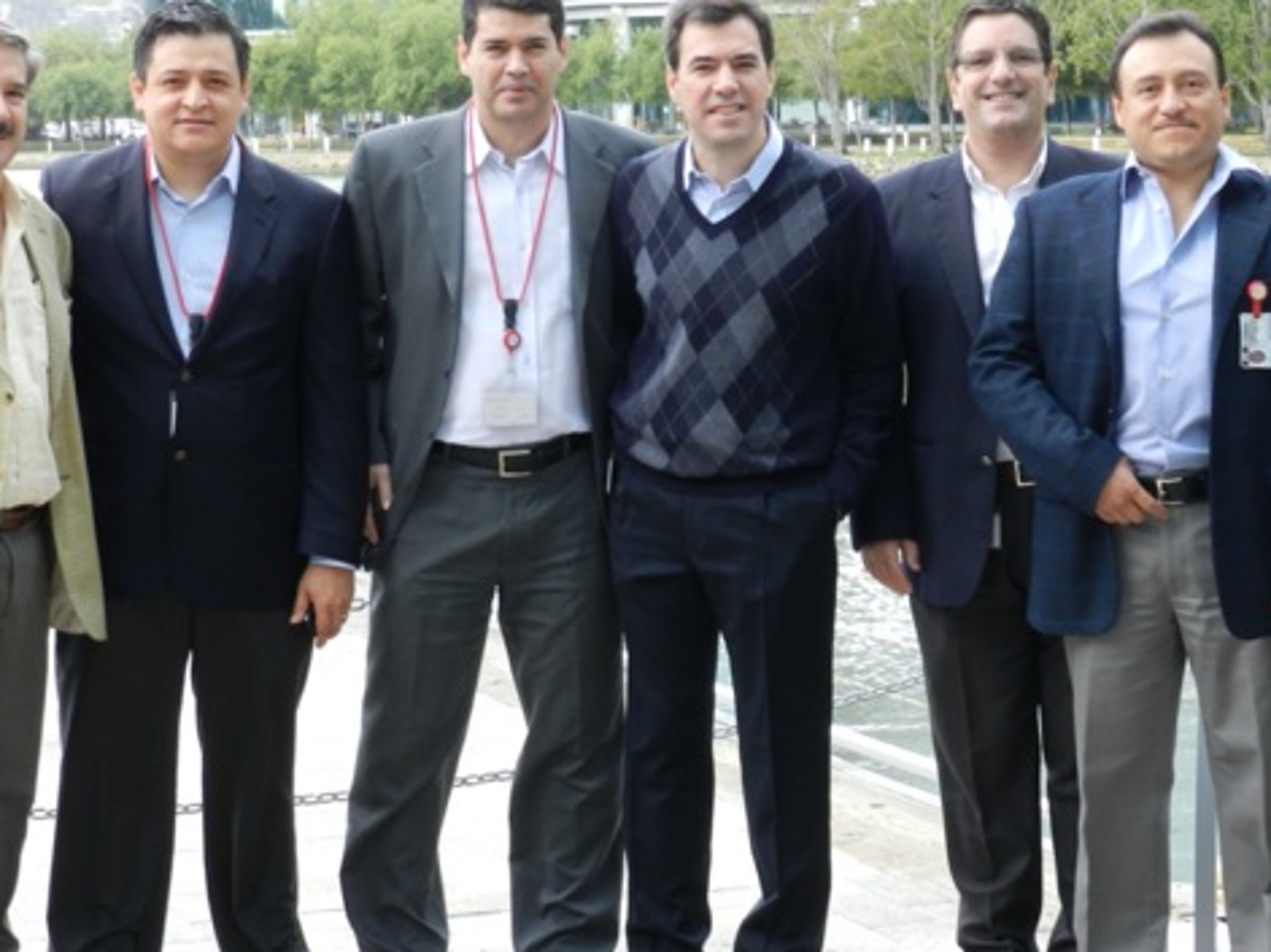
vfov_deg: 14.6
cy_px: 398
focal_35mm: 101
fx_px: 3707
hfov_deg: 19.4
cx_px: 777
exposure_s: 1/100
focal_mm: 12.1
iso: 160
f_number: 4.7
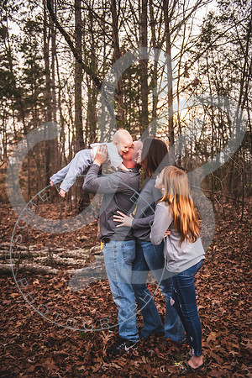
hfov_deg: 38.9
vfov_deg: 55.8
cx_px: 126
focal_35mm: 34
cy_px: 189
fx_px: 357
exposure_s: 1/250
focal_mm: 34
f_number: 2.8
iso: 100
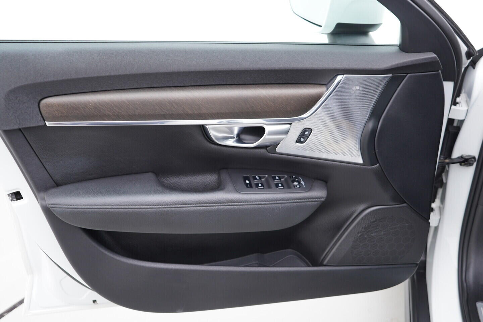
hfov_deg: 53.1
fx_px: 483
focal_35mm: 36
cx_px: 242
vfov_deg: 36.9
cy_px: 161
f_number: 2.8
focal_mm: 24
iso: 200
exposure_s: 1/40
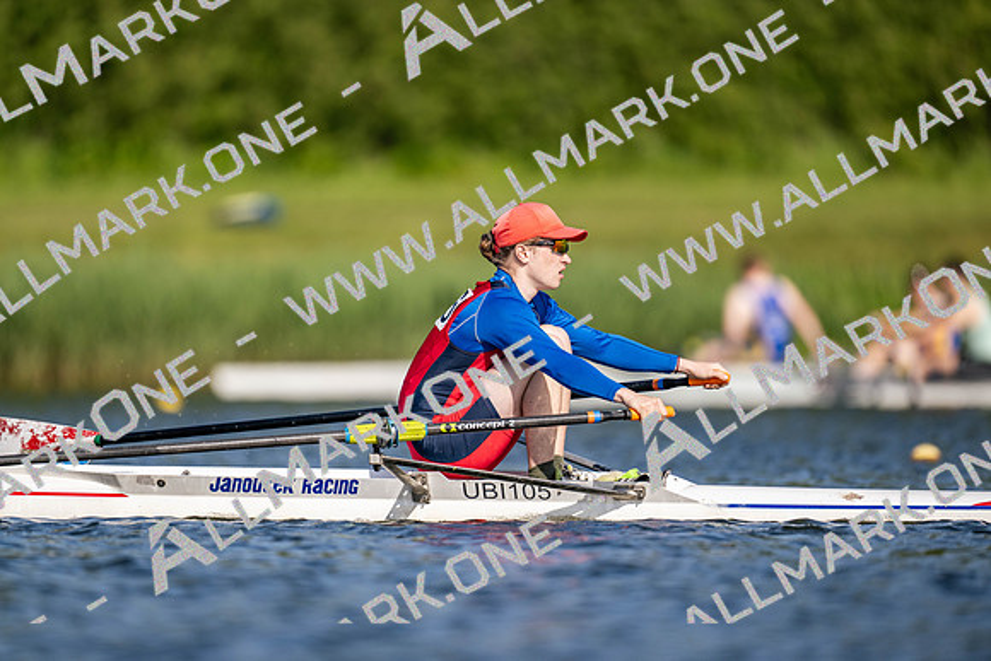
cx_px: 496
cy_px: 330
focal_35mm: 600
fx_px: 16520
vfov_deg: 2.3
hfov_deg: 3.4
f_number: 4
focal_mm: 600
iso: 200
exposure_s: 1/2500
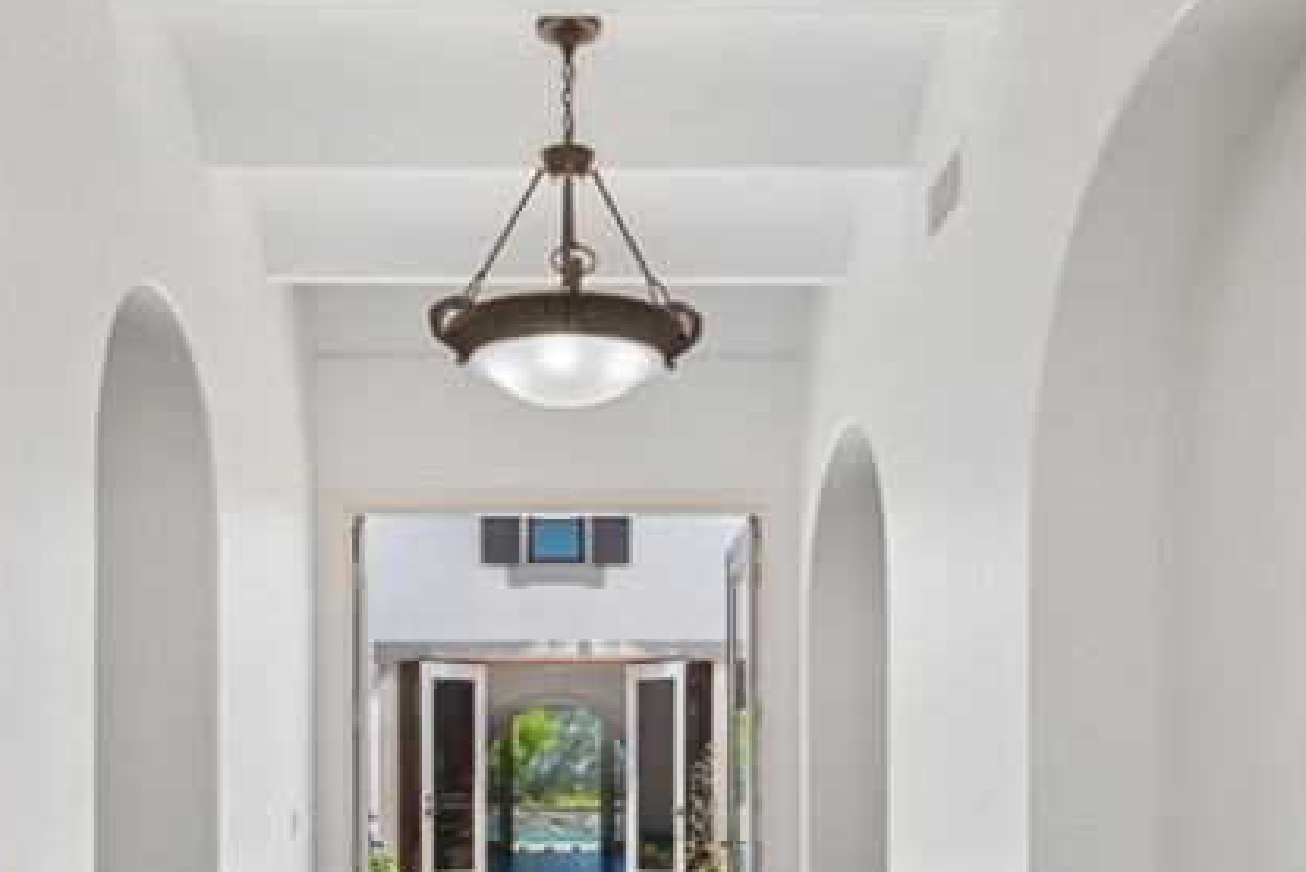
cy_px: 807
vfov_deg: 33.8
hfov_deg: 51.7
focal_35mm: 37
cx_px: 570
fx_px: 1343
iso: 125
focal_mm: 10
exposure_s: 1/17
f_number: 9
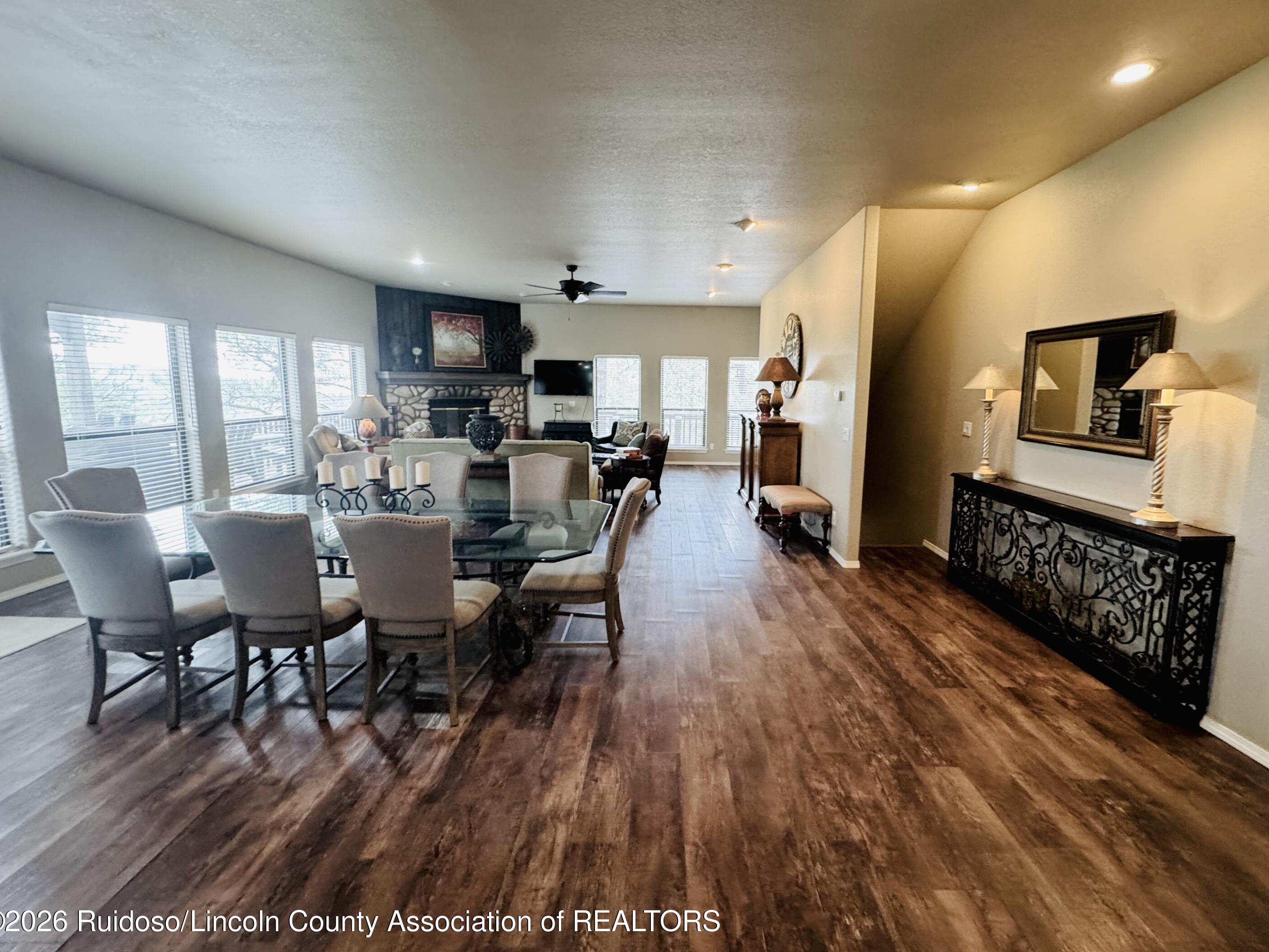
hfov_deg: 98.1
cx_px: 661
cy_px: 458
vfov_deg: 81.7
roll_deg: +0.1
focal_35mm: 15
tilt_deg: -6.6
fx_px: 550
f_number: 2.2
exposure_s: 1/60
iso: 320
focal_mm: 2.22
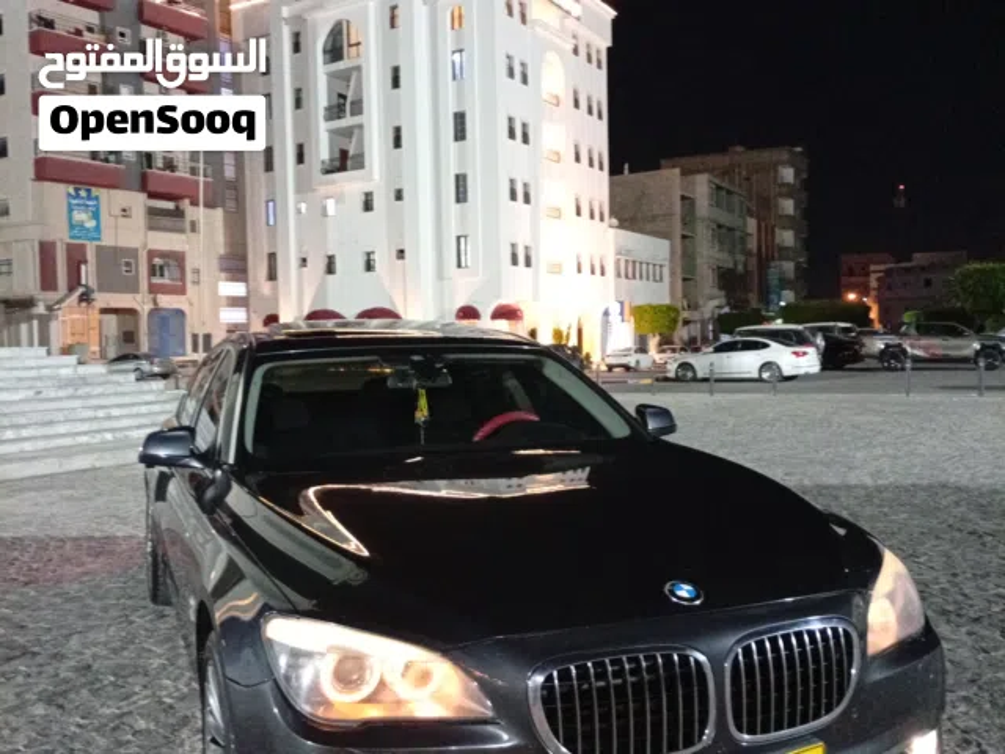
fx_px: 784
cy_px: 377
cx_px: 502
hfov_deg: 65.3
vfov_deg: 51.4
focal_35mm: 27
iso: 601
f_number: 1.8
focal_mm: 3.84
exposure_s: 1/25
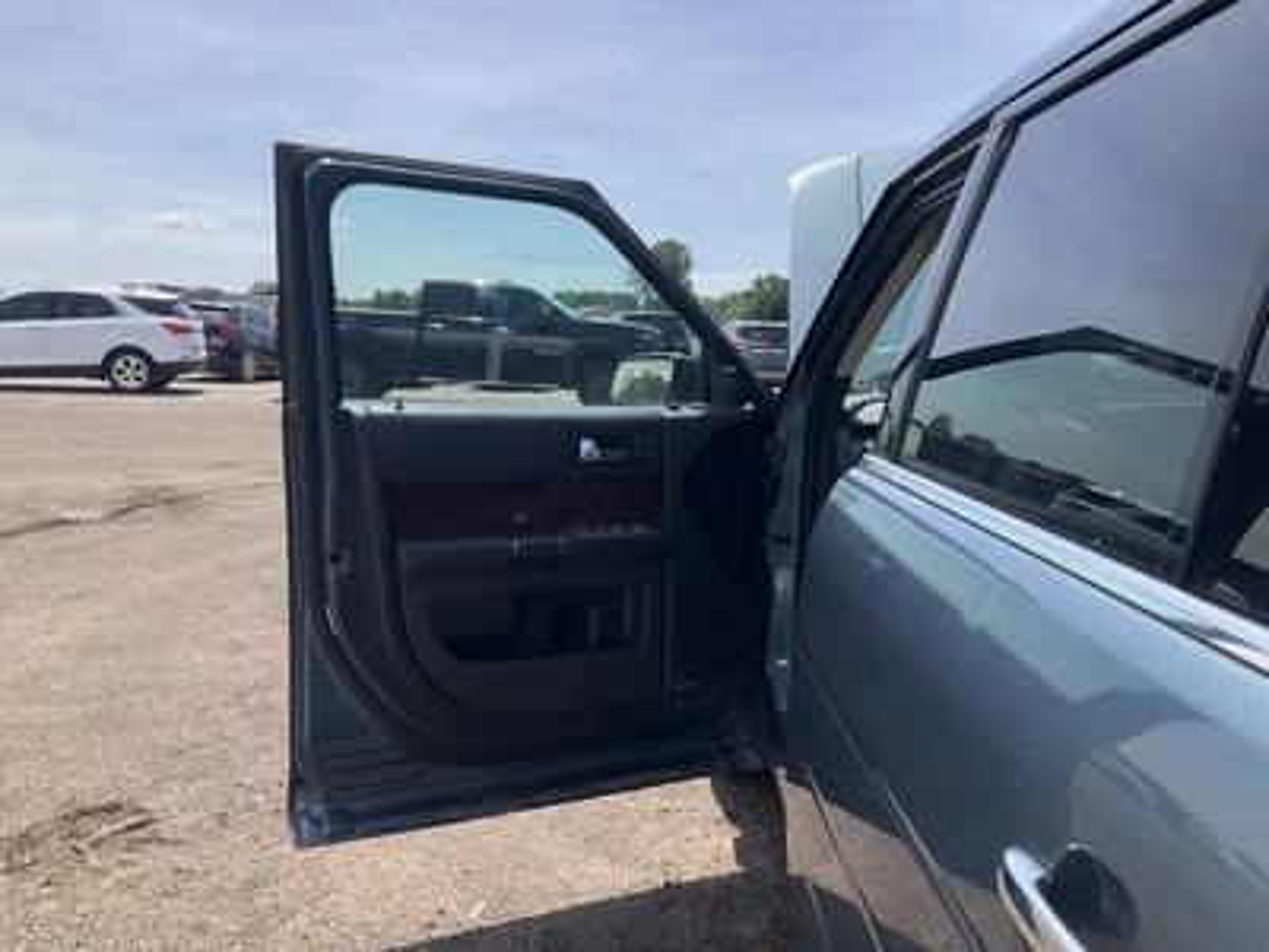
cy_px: 476
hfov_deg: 61.7
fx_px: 1063
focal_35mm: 29
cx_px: 634
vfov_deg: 48.2
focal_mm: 3
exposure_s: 1/1279
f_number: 1.8
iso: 25
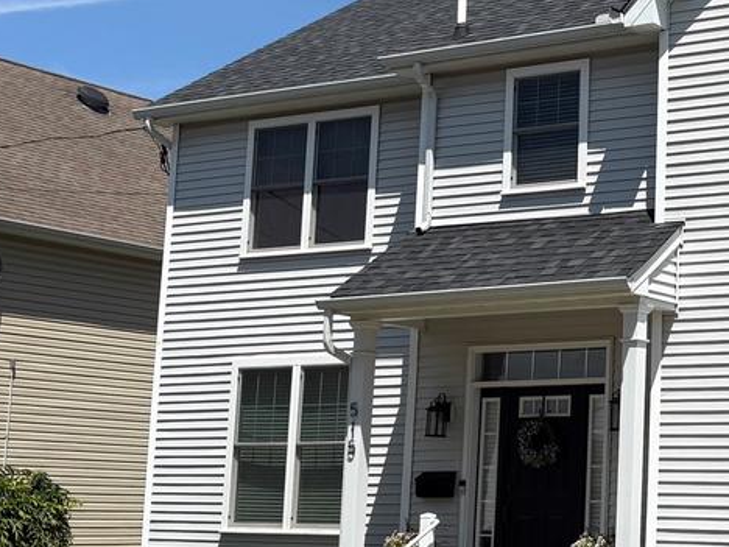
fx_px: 1685
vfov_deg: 18.4
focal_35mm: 80
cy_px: 242
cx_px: 749
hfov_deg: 23.3
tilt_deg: +10.3
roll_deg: -0.4
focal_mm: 5.96
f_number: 1.6
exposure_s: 1/5348
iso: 50
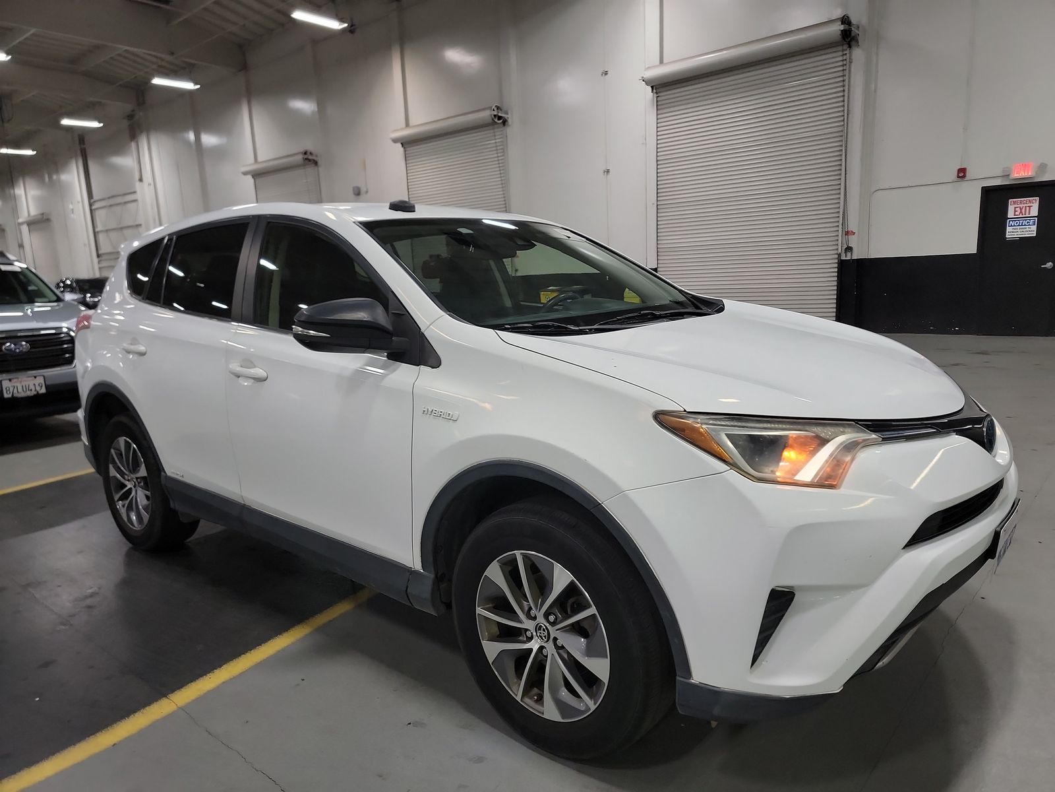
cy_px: 396
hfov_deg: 71.6
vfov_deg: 56.8
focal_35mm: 24
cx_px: 528
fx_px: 731
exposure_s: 1/59
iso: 431
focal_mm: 6.7
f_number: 1.8
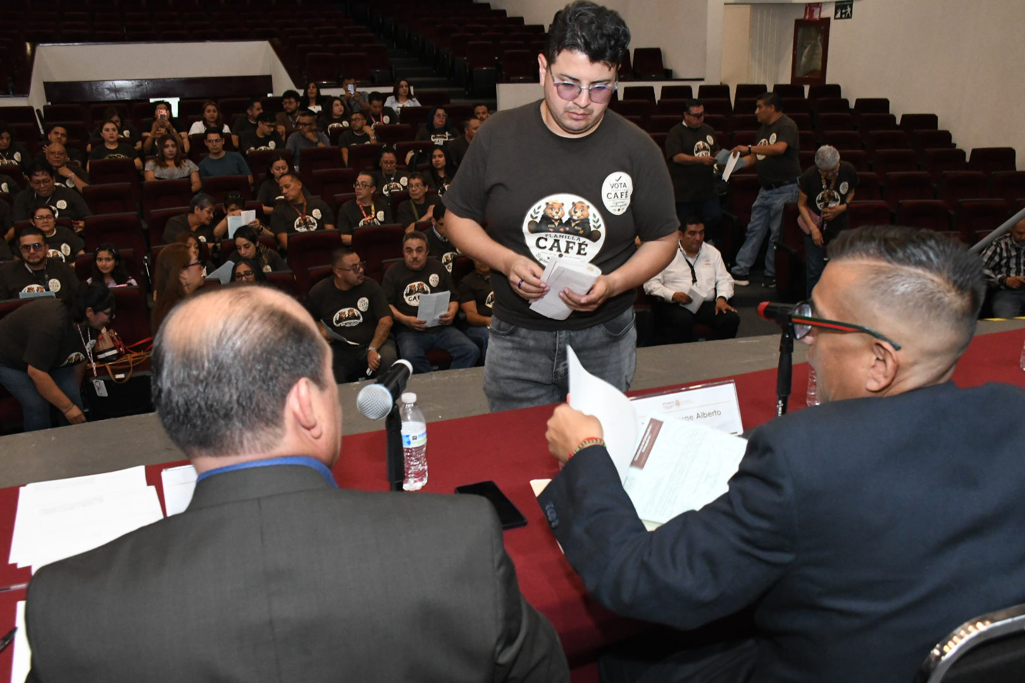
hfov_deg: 57.2
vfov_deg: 40.0
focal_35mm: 33
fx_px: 940
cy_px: 342
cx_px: 512
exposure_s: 1/125
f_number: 6.3
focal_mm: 22
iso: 5000
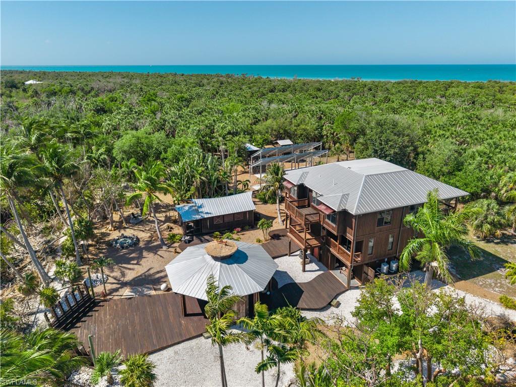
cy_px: 194
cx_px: 258
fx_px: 358
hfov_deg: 71.6
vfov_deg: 56.8
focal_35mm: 24
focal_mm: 8.67
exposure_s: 1/640
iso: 100
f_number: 1.8
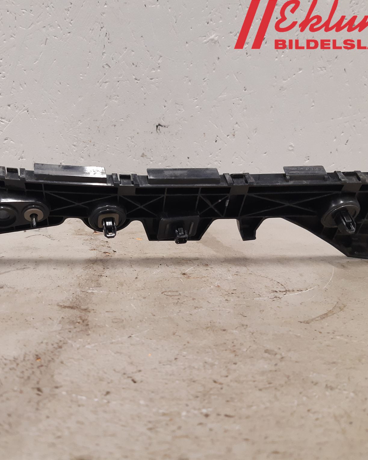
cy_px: 229
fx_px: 463
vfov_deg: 52.8
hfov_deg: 42.5
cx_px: 111
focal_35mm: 34
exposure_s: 1/50
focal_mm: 3.93
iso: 200
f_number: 1.7
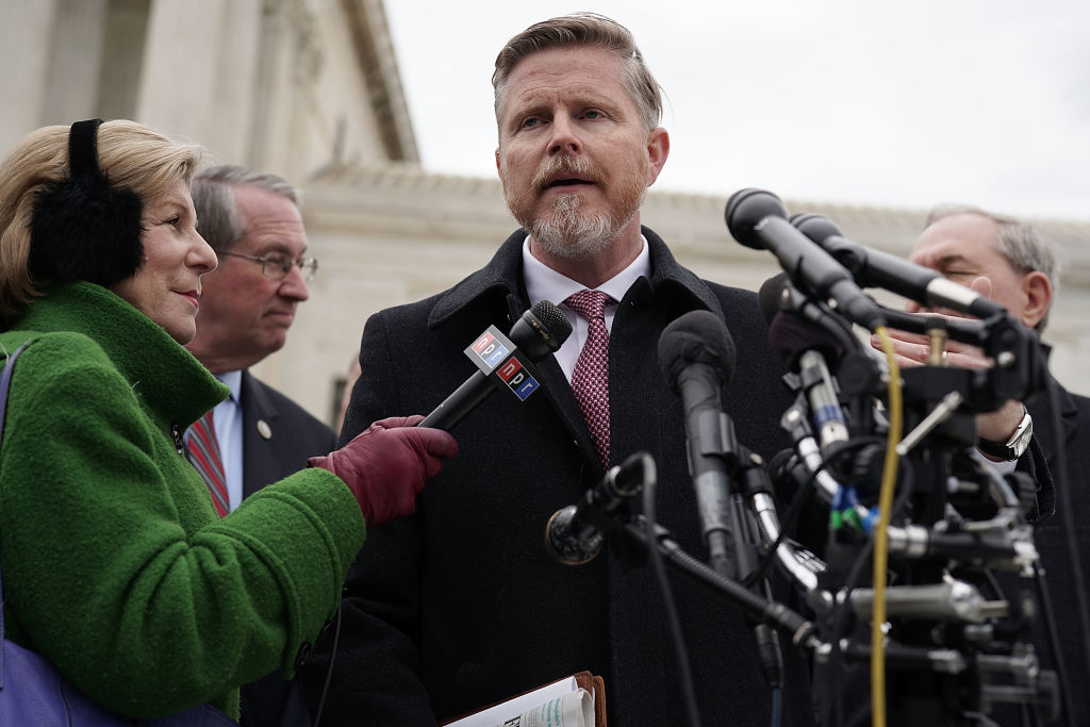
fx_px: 1514
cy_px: 364
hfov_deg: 39.6
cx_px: 545
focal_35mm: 50
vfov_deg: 27.0
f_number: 2.8
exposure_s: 1/800
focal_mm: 50
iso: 100
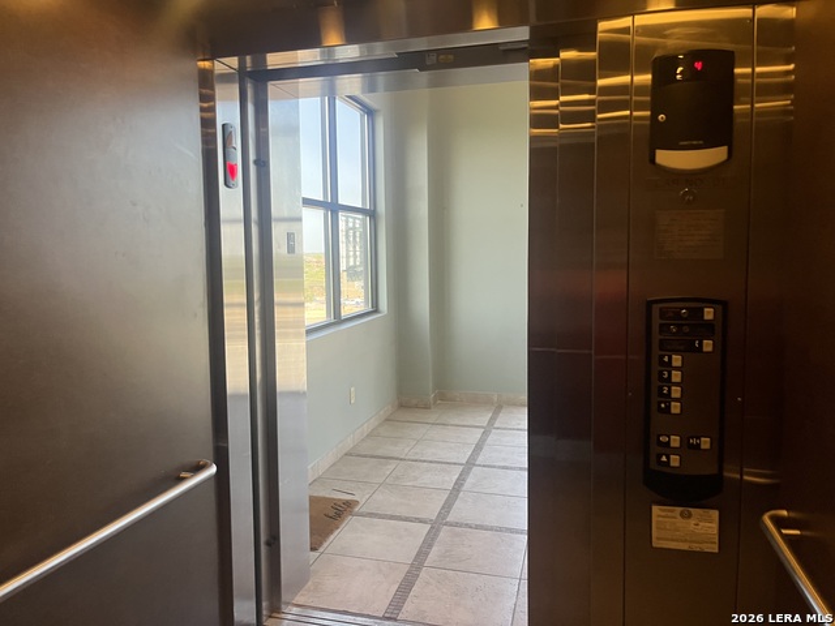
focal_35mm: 26
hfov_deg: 67.3
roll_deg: +0.5
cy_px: 313
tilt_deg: -2.6
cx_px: 418
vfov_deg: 53.1
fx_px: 627
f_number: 1.6
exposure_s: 1/60
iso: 250
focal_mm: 5.1
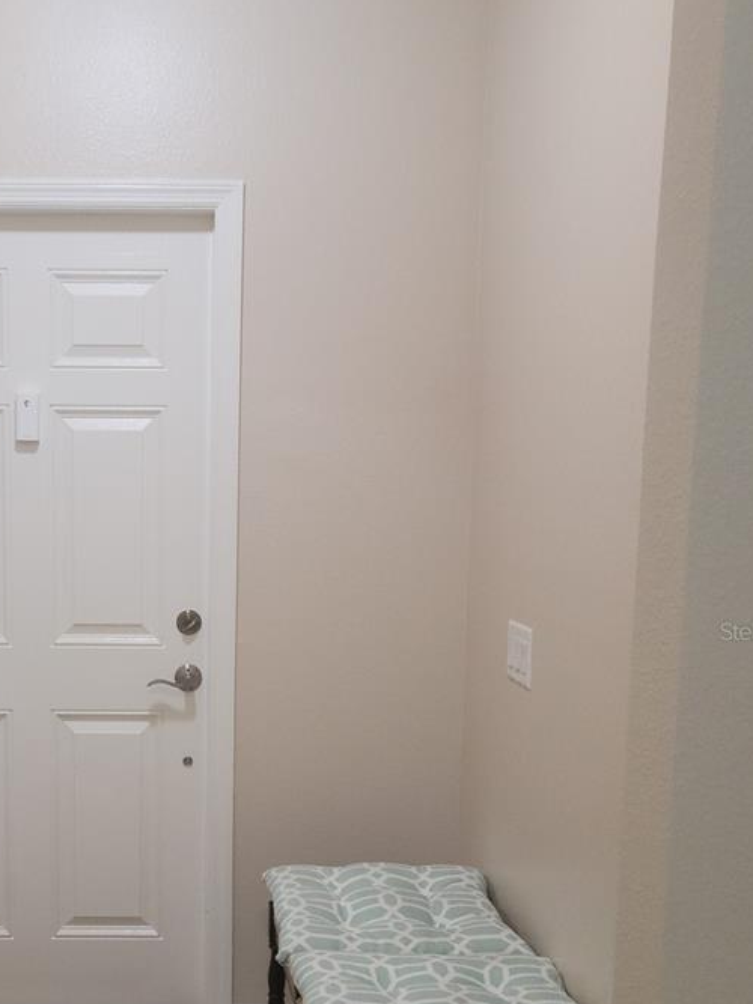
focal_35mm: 45
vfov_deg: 41.8
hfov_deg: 31.3
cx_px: 149
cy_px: 631
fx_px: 1306
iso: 250
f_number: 1.8
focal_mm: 7
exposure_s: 1/40
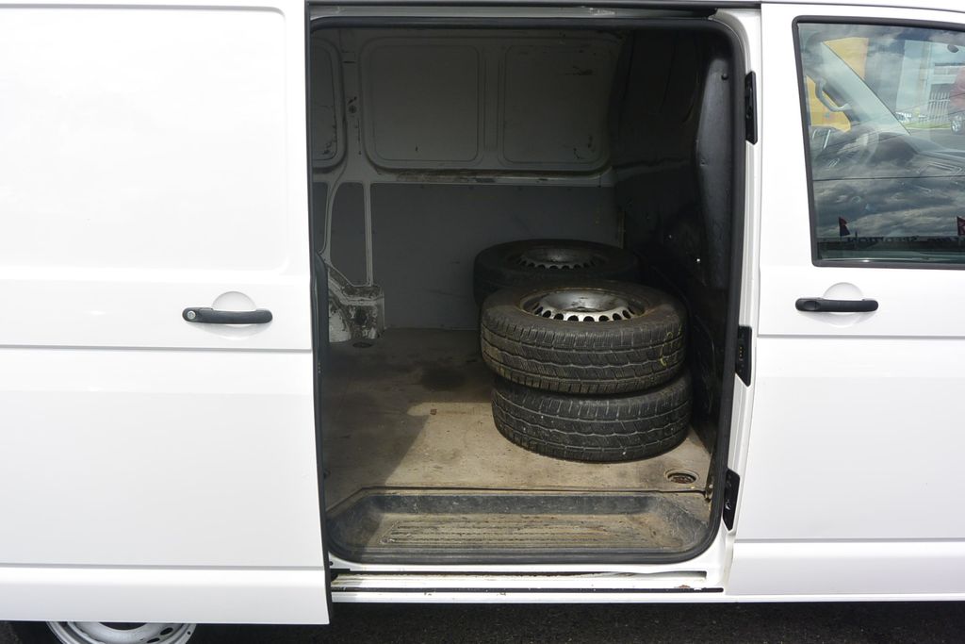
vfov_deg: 42.3
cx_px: 482
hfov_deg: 60.3
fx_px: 831
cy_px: 322
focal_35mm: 31
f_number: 4.5
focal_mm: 11.8
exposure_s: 1/800
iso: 160
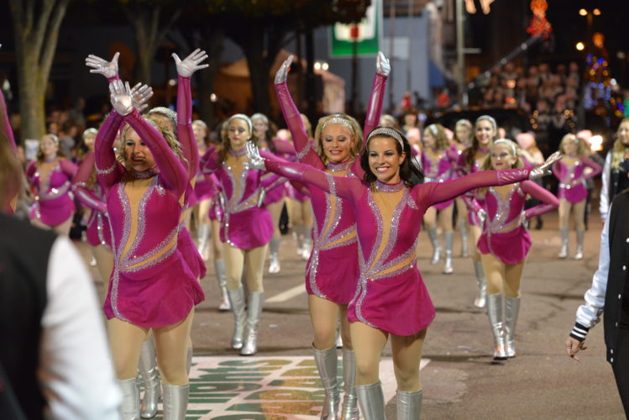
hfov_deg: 15.8
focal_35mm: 130
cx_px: 314
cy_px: 210
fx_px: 2272
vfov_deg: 10.6
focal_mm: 130
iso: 3200
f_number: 4.5
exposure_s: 1/400
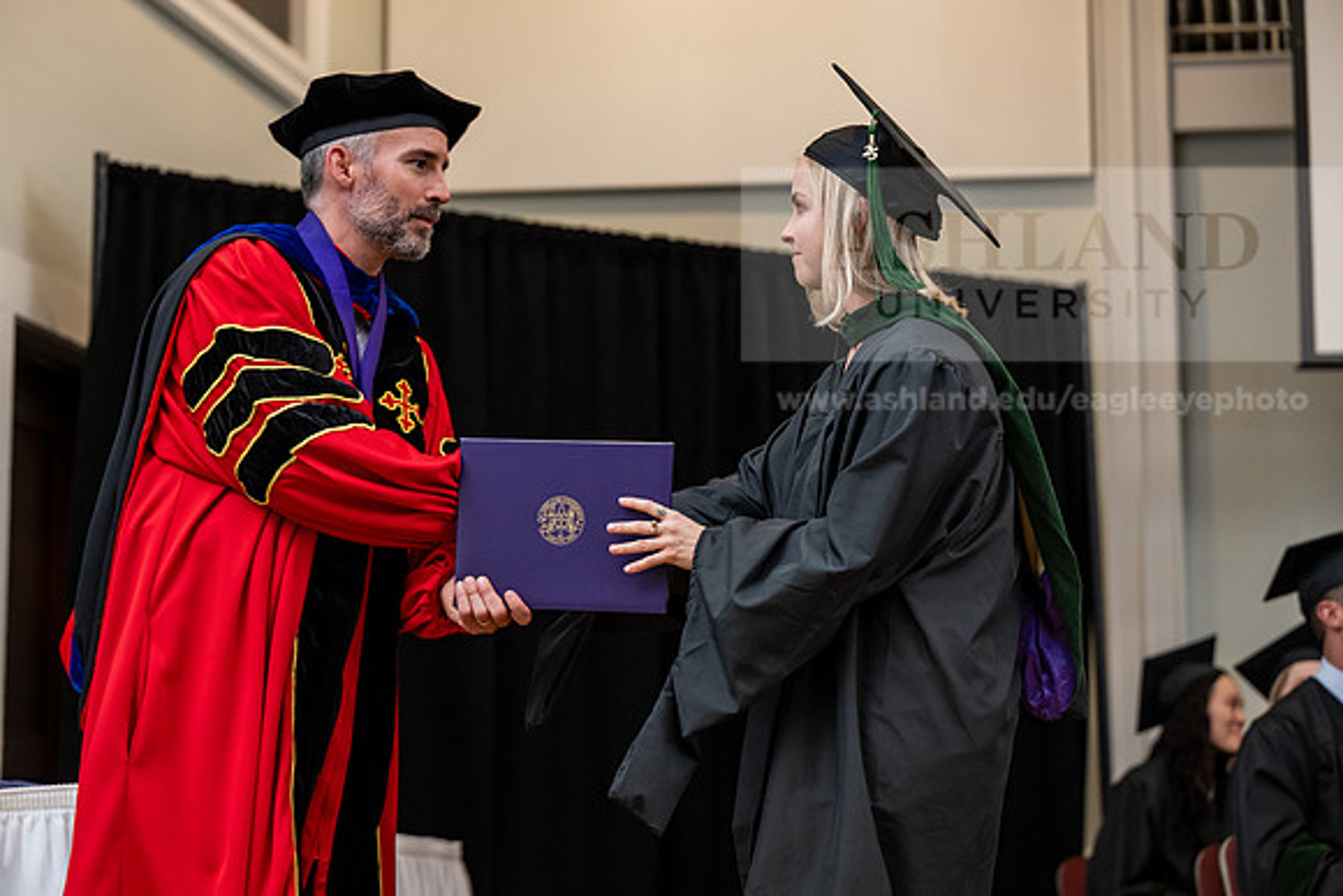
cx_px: 672
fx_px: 3172
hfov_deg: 23.9
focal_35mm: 85
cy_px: 448
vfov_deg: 16.1
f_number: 3.5
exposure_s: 1/200
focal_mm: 85
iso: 1600
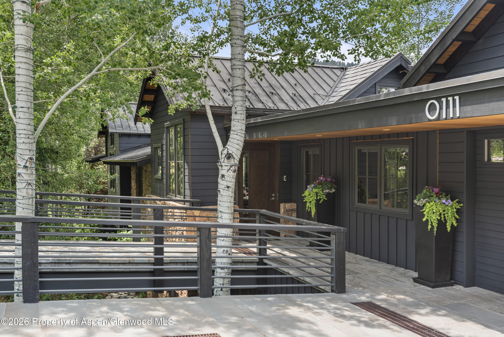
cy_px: 168
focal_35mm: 35
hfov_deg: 54.4
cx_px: 252
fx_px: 490
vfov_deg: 37.9
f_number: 7.1
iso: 100
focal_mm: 35
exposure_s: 1/40
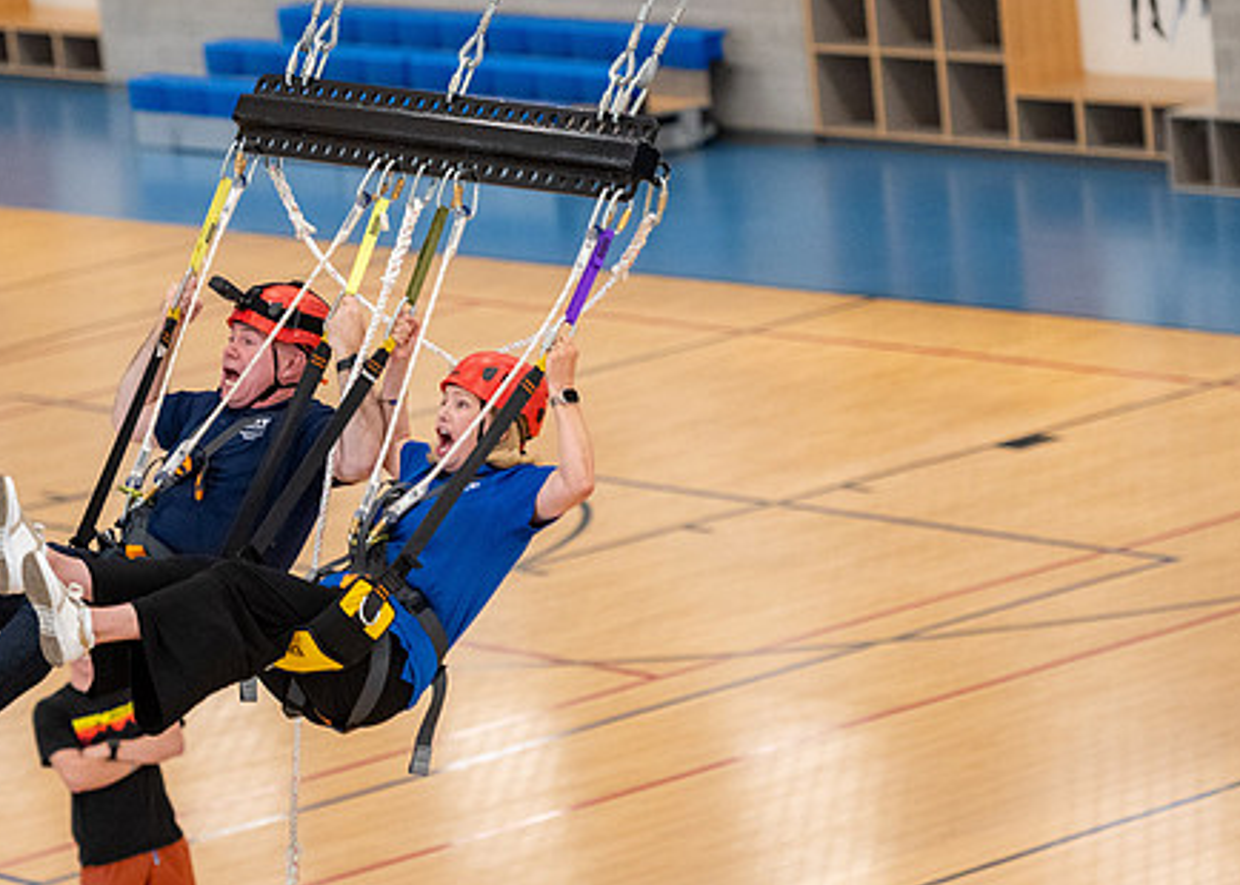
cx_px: 574
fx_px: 6867
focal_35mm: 195
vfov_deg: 7.4
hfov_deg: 10.3
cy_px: 424
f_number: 2.8
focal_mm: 135
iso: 6400
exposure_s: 1/1000
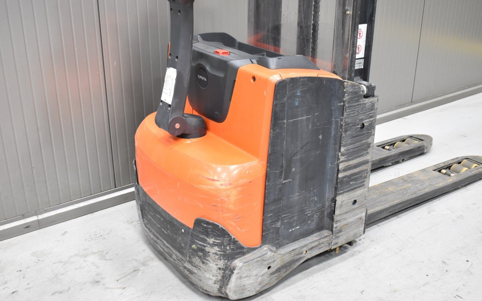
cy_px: 155
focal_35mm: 40
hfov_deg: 49.3
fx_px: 525
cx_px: 241
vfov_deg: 32.0
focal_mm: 26
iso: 1600
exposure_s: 1/25
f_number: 5
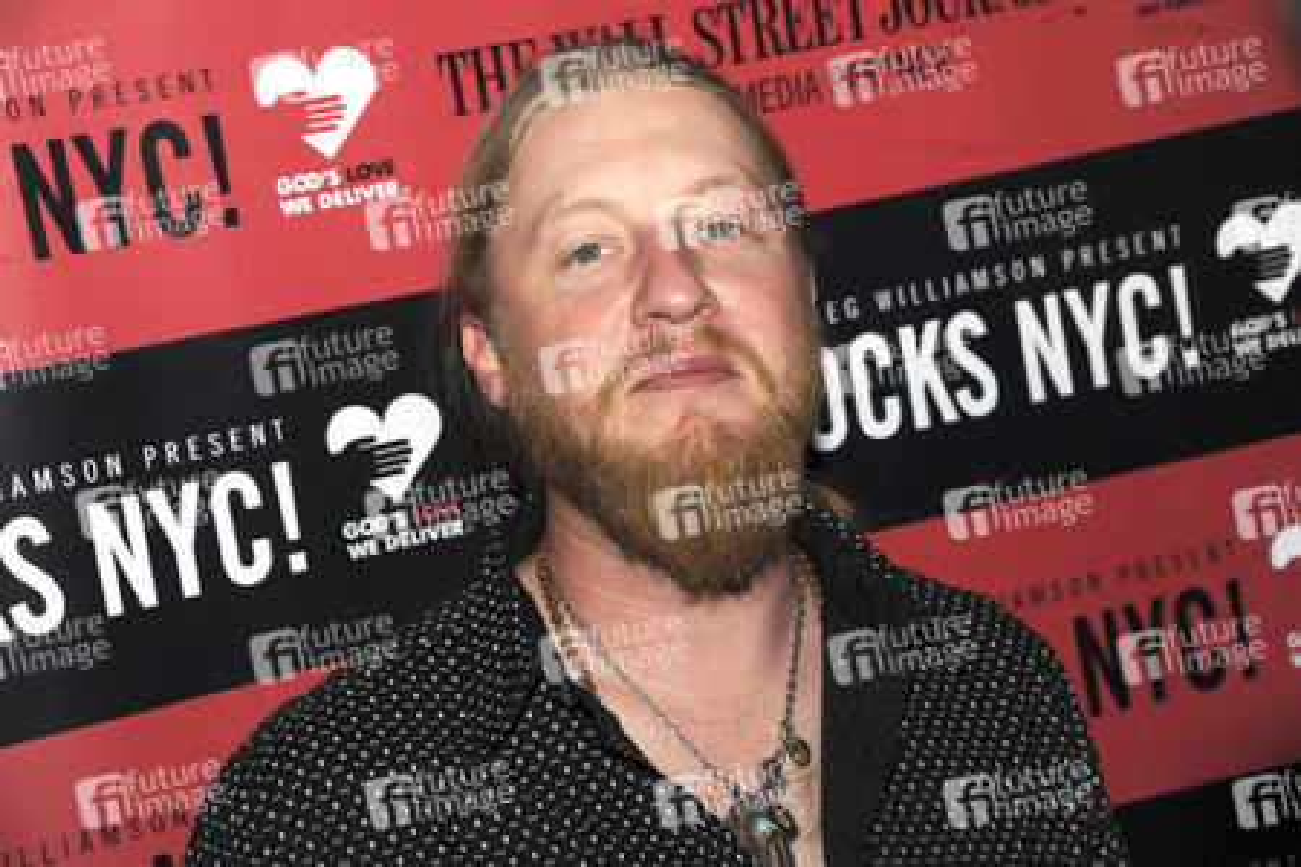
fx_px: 4192
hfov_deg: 17.6
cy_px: 434
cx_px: 650
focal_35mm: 116
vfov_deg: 11.8
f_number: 8
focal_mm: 116
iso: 320
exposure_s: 1/250
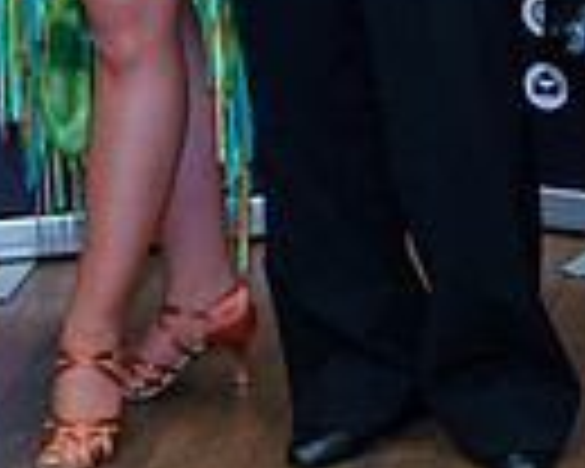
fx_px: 3220
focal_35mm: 186
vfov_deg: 8.0
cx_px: 630
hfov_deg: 10.3
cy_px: -434
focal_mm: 35
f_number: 4
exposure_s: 1/60
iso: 800
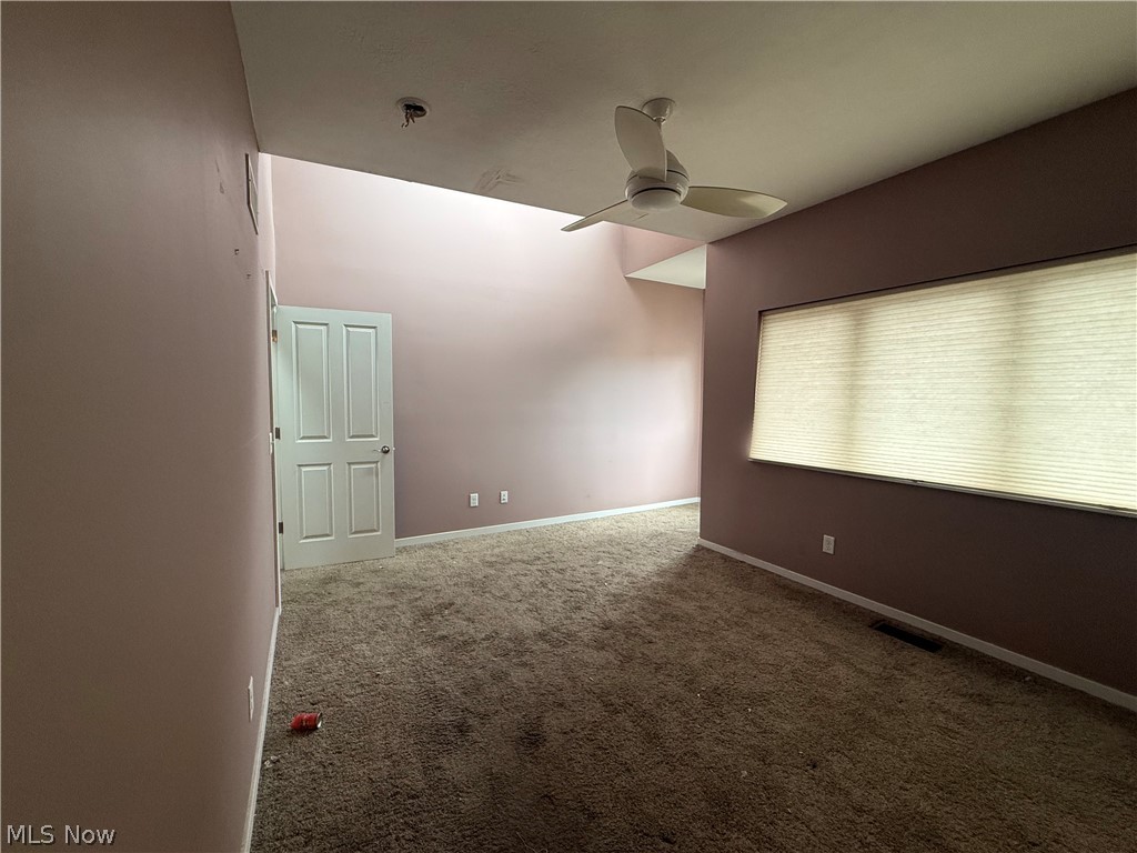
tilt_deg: -3.4
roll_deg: -0.6
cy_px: 426
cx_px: 568
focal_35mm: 14
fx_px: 460
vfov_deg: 85.7
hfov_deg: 102.1
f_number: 2.2
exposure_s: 1/120
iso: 200
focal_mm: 2.22
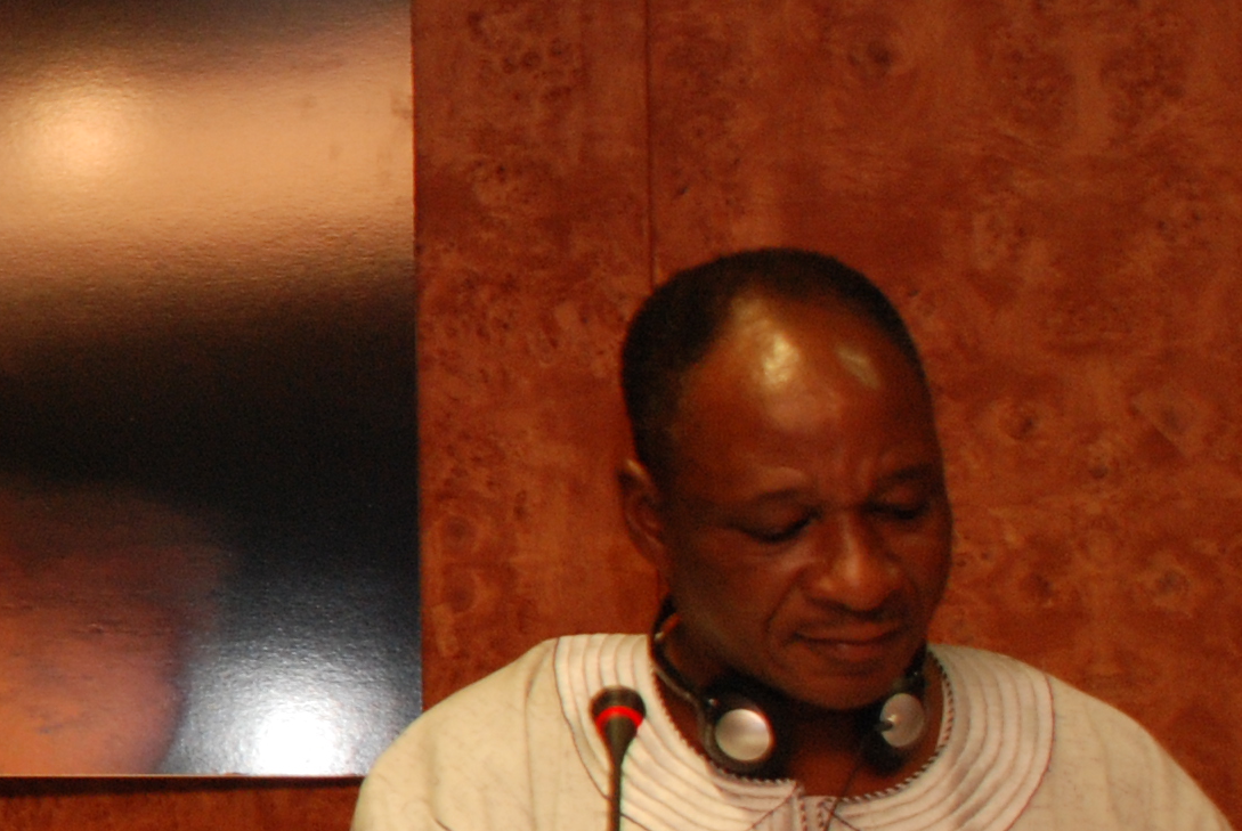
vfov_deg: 10.7
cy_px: 438
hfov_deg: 14.4
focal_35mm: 128
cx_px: -888
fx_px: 4421
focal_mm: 24
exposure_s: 1/60
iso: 400
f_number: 4
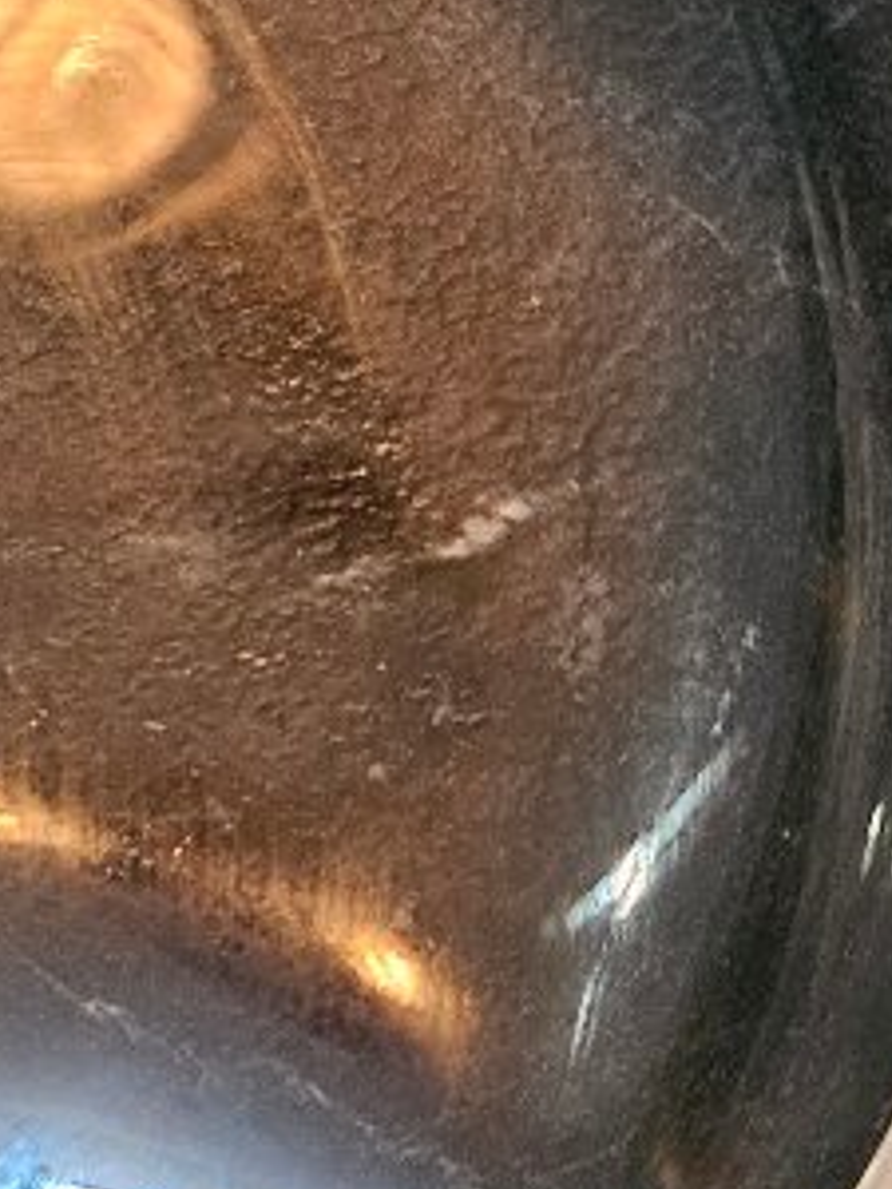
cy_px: 765
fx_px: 3161
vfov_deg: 21.3
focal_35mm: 92
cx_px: -777
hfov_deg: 14.0
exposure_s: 1/25
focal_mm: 5.4
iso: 800
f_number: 1.8
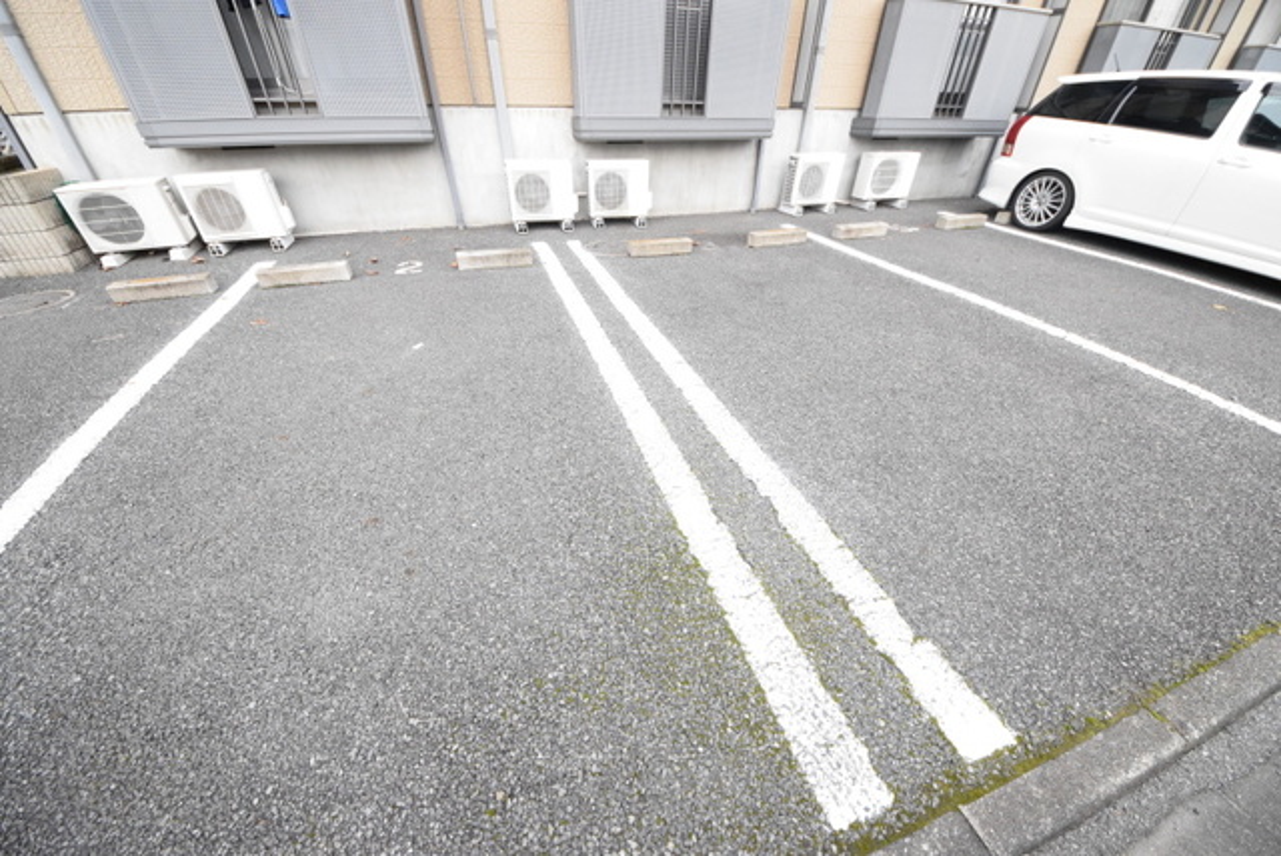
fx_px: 427
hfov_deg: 112.6
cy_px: 428
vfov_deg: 90.1
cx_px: 640
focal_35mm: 12
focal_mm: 8
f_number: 11
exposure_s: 1/500
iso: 3200
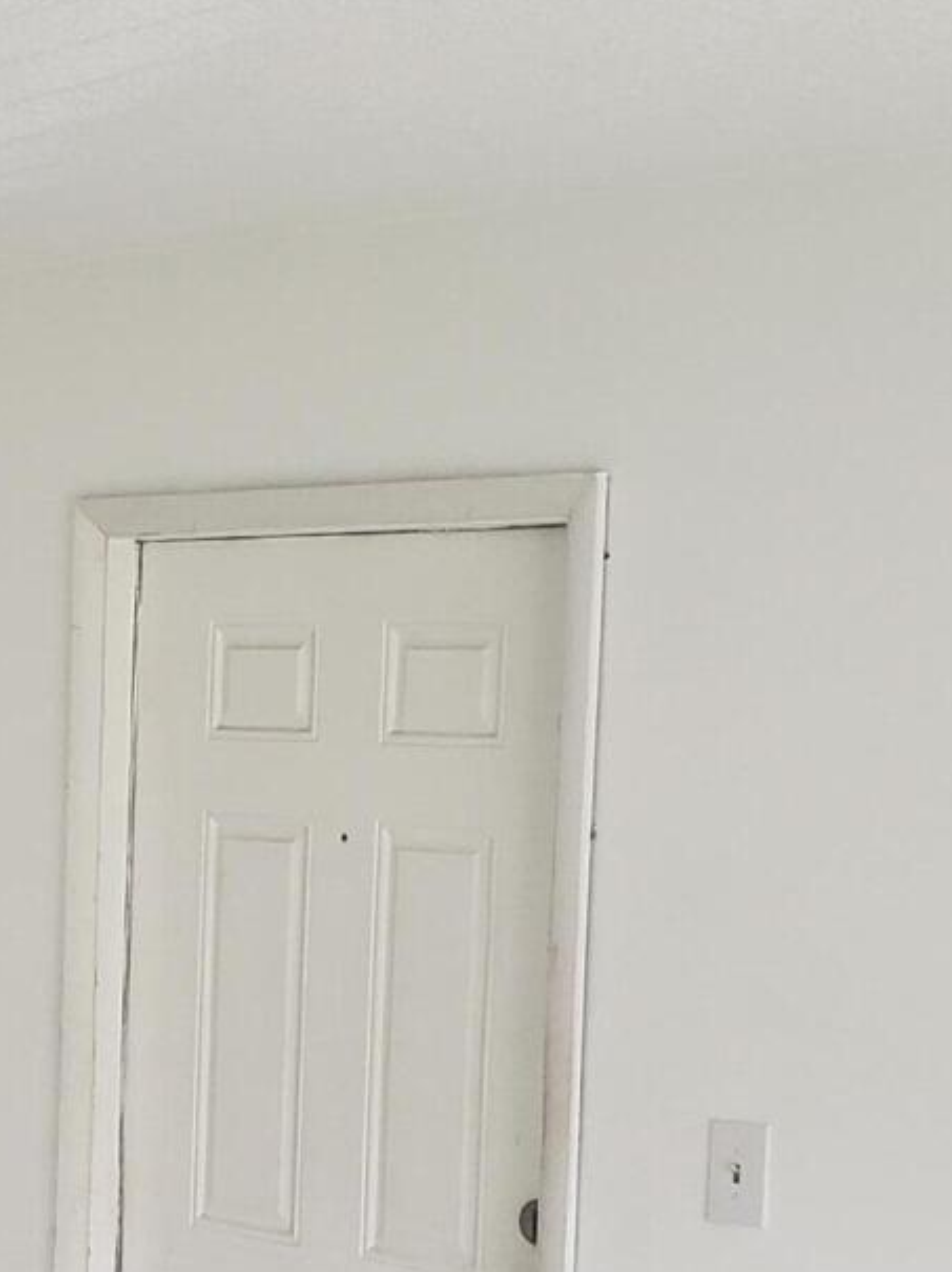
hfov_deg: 17.0
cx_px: 139
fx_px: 3157
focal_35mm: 86
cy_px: 978
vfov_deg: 22.5
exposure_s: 1/60
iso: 160
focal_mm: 4.3
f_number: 2.4
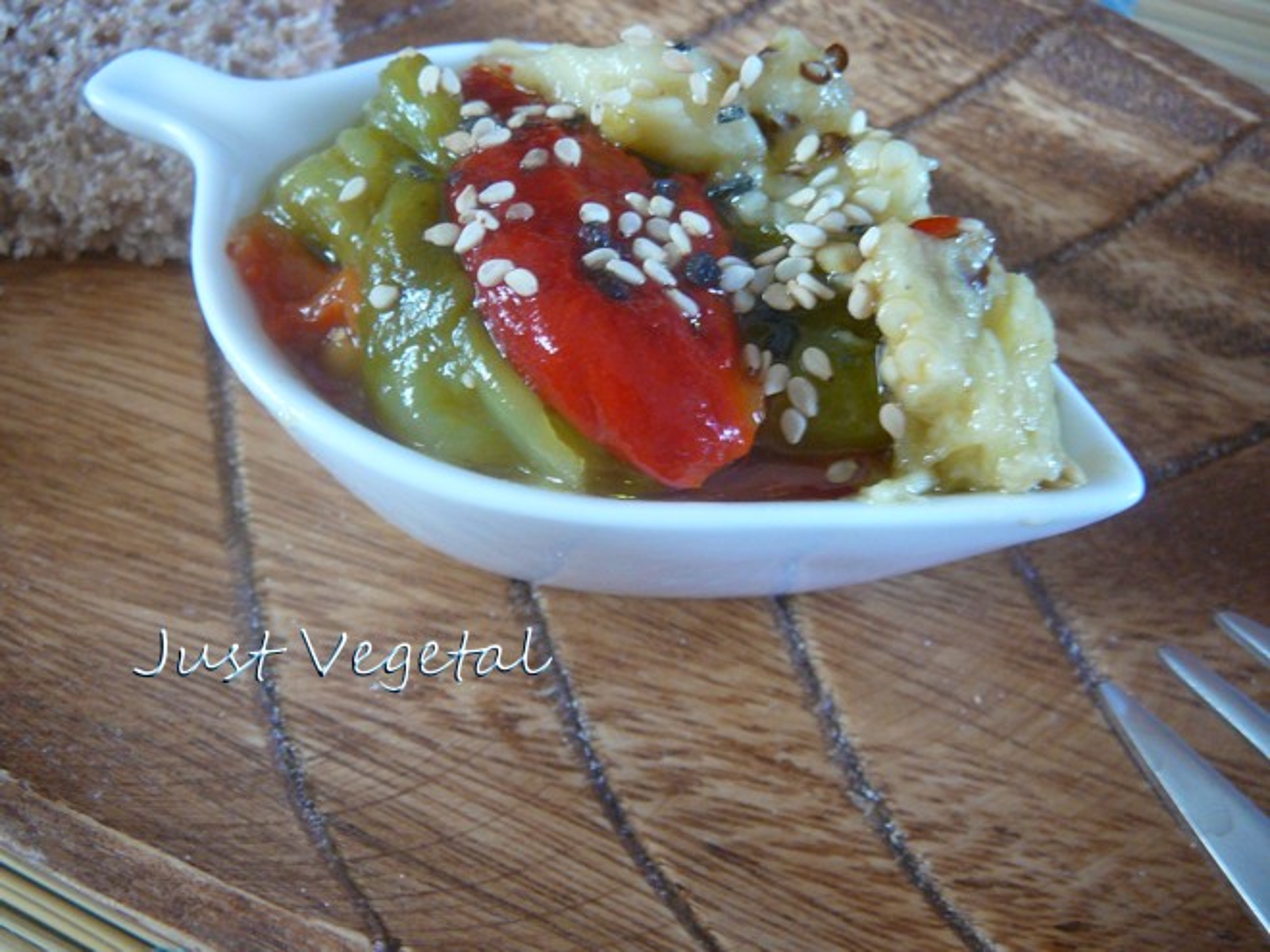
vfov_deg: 40.7
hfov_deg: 52.6
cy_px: 476
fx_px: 1284
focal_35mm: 35
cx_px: 635
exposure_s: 1/8
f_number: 2.8
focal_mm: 5.2
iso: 200
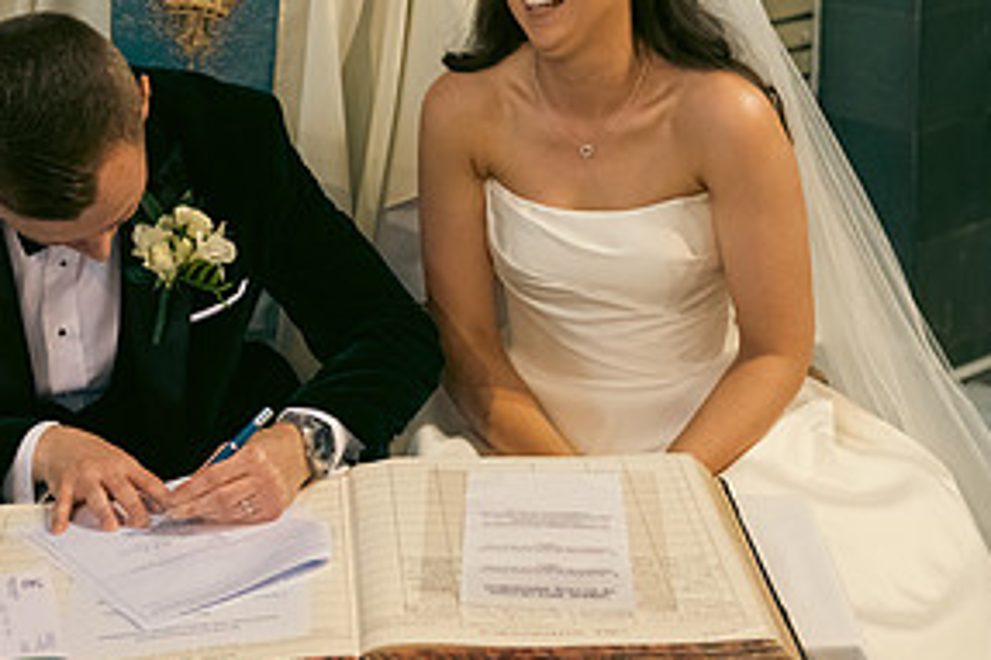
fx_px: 2338
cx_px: 470
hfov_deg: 23.9
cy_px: 109
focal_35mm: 85
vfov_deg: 15.9
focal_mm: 42
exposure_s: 1/160
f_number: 3.5
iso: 1000
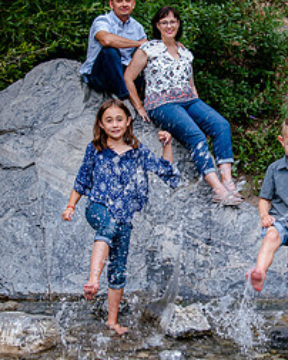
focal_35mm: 74
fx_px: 789
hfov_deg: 20.6
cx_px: 197
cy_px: 159
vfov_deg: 25.7
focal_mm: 32
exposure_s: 1/160
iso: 400
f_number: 5
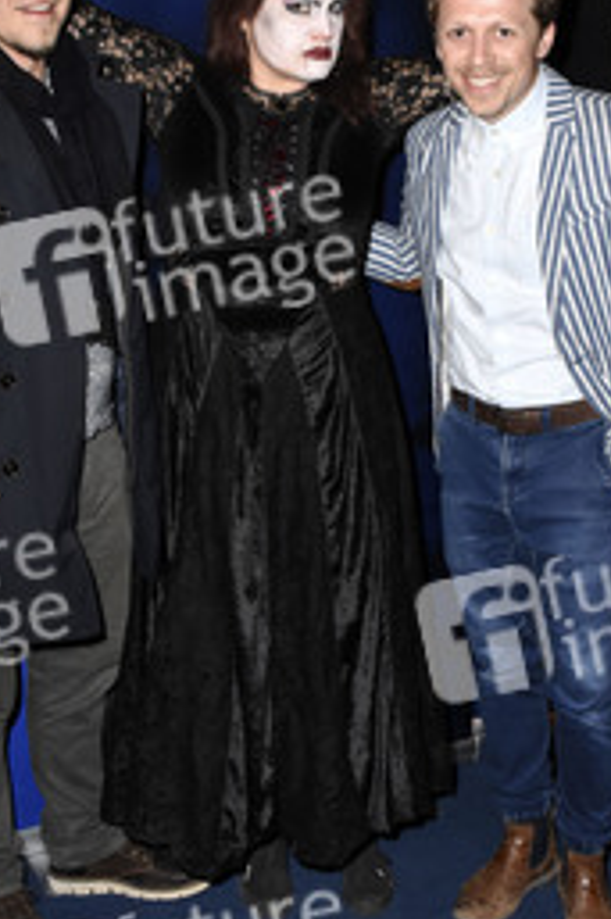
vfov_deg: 35.7
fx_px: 1427
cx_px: 275
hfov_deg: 24.1
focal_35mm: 56
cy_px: 440
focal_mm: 24
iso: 1600
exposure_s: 1/60
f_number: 6.3
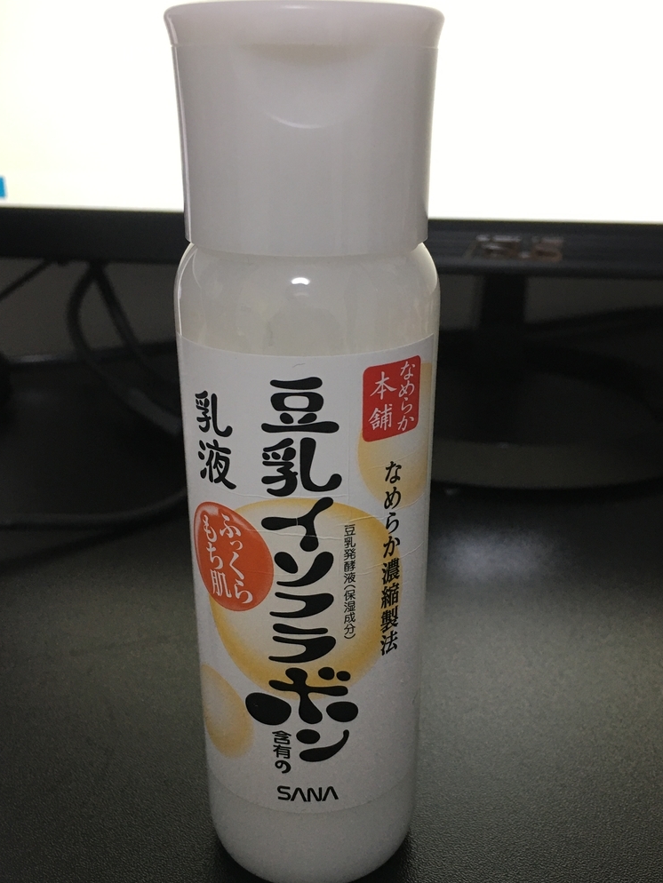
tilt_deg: -23.3
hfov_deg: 40.7
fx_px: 893
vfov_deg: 52.4
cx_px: 337
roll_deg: +0.6
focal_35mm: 35
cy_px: 516
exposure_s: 1/15
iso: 40
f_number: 2.2
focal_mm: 4.15
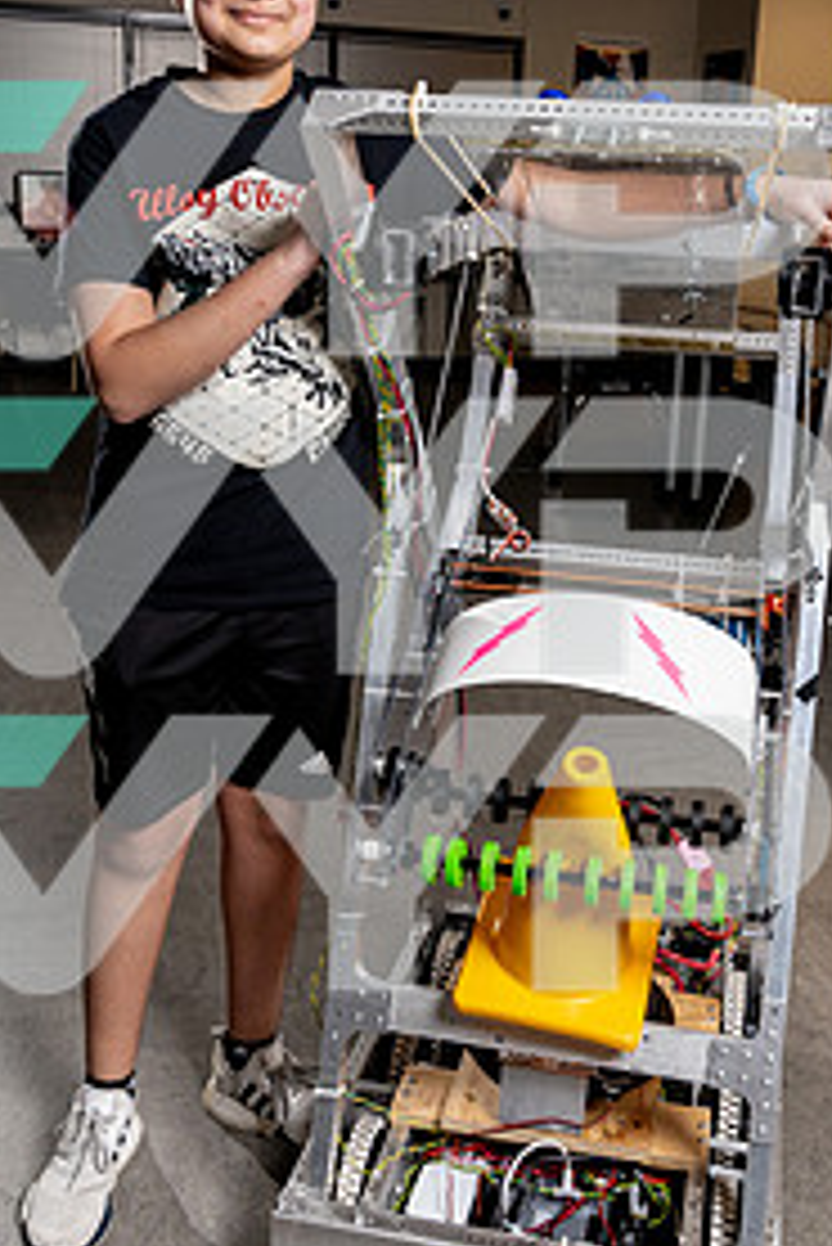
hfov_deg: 34.2
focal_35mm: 39
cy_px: 540
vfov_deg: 49.4
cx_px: 490
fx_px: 1350
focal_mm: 24
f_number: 6.3
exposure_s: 1/250
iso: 500
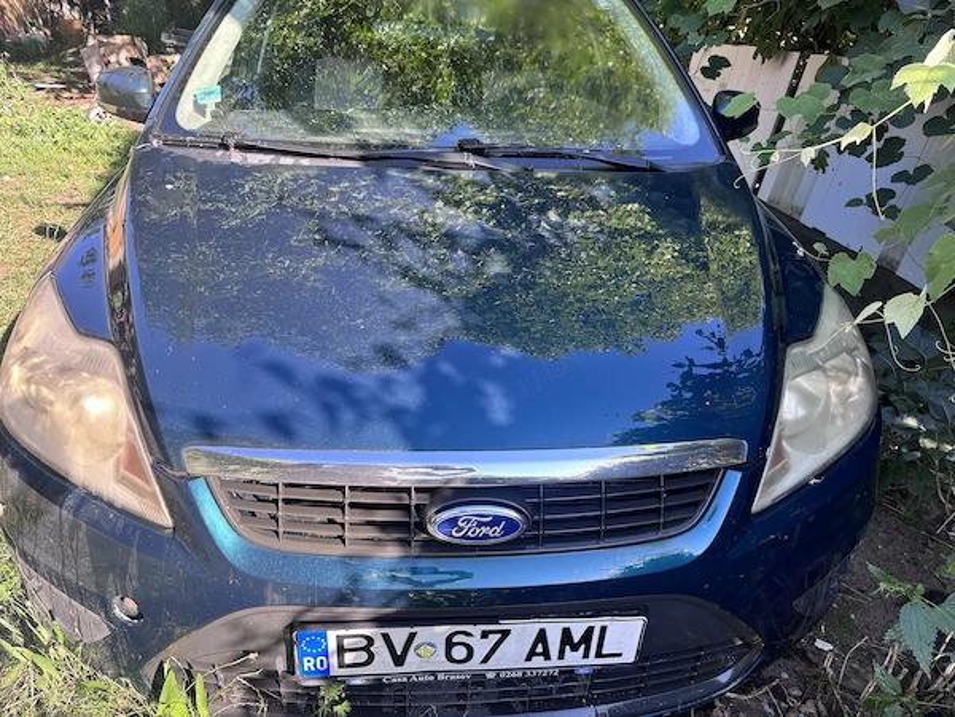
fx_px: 717
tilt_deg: -24.3
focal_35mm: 26
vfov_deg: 53.1
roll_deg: -4.5
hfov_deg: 67.3
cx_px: 478
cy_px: 358
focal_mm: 5.96
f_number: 1.6
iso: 40
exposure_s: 1/173
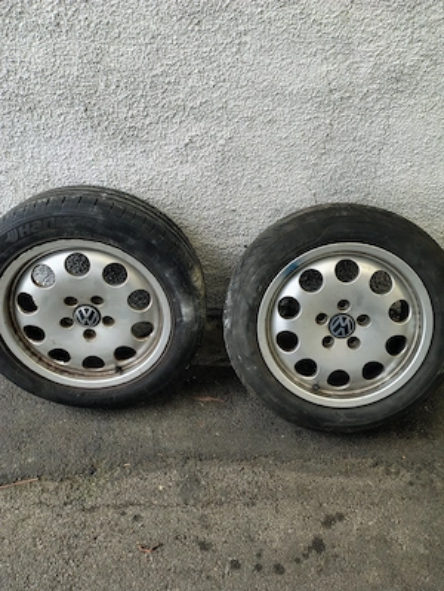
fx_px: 428
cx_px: 222
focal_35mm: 25
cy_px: 296
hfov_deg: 54.9
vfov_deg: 69.4
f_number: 1.7
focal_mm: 4.71
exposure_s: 1/100
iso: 177
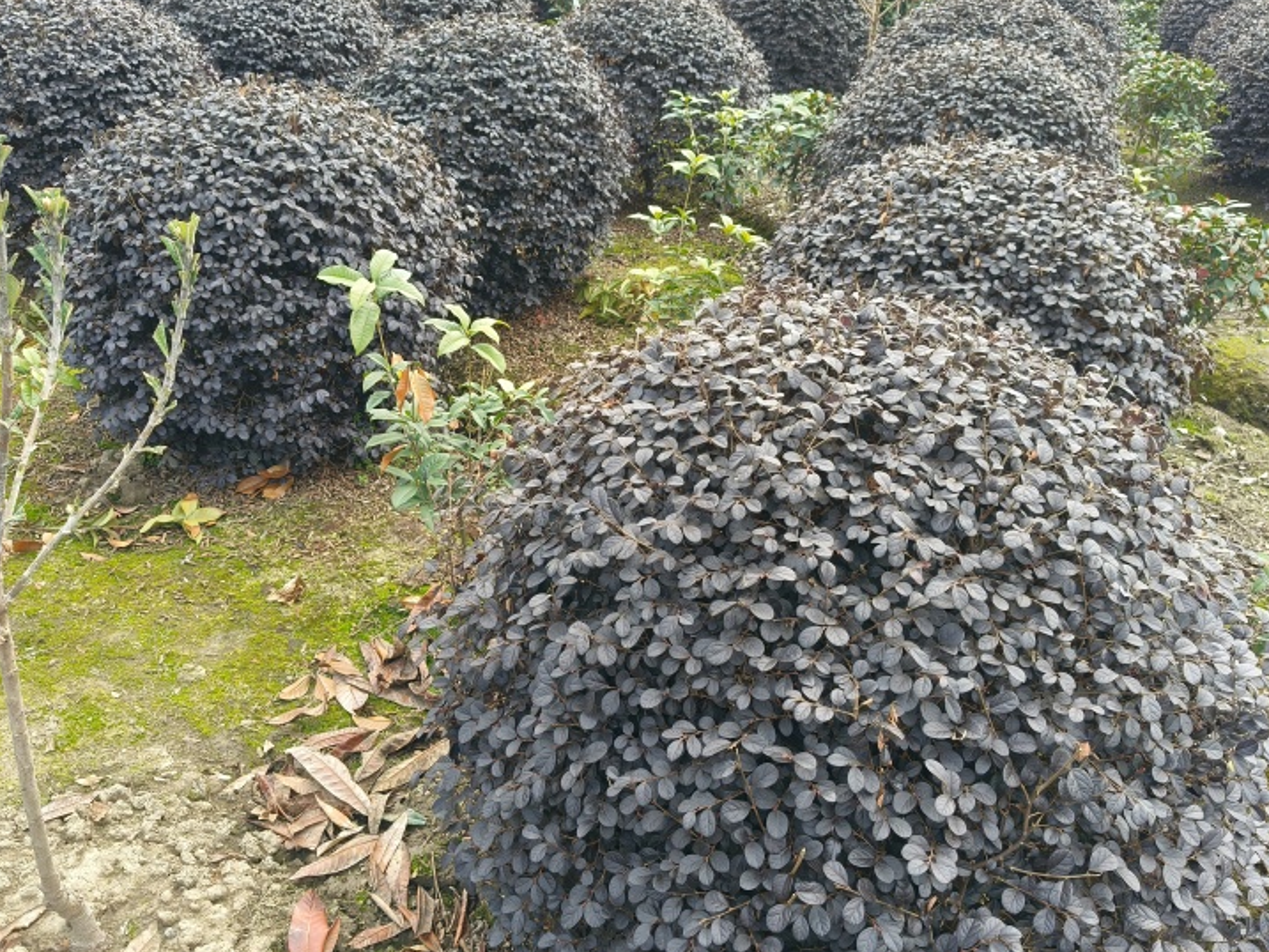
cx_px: 635
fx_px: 1063
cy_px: 515
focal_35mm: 29
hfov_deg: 61.7
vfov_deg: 48.2
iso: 80
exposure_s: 1/446
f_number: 1.8
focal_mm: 4.84
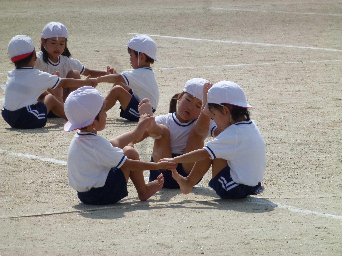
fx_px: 3003
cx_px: 171
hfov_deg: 6.5
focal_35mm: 304
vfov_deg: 4.9
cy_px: 128
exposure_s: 1/1000
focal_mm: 54.5
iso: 100
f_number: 5.7
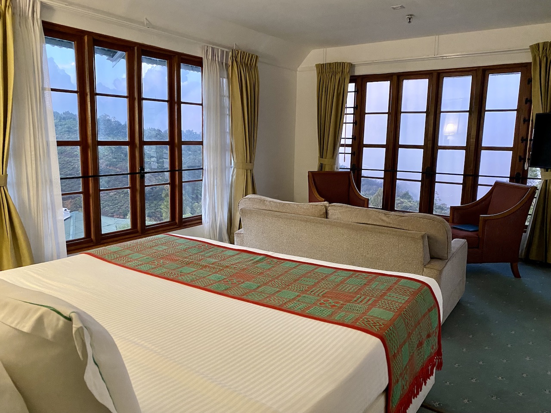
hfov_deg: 67.3
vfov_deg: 53.1
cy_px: 206
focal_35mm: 26
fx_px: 414
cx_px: 276
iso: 500
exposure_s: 1/50
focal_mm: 4.25
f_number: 1.8
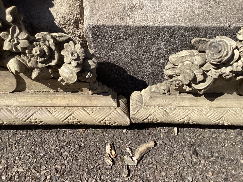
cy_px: 91
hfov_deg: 58.4
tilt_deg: -54.1
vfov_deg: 45.4
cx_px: 122
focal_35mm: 31
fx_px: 218
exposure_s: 1/1181
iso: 25
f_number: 2.4
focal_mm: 3.3
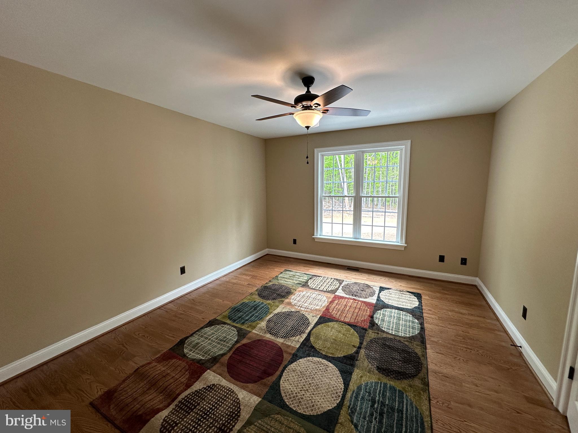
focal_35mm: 14
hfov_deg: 102.1
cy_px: 216
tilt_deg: -7.5
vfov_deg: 85.7
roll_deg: +0.3
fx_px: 234
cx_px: 289
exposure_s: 1/120
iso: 160
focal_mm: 2.22
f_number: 2.2
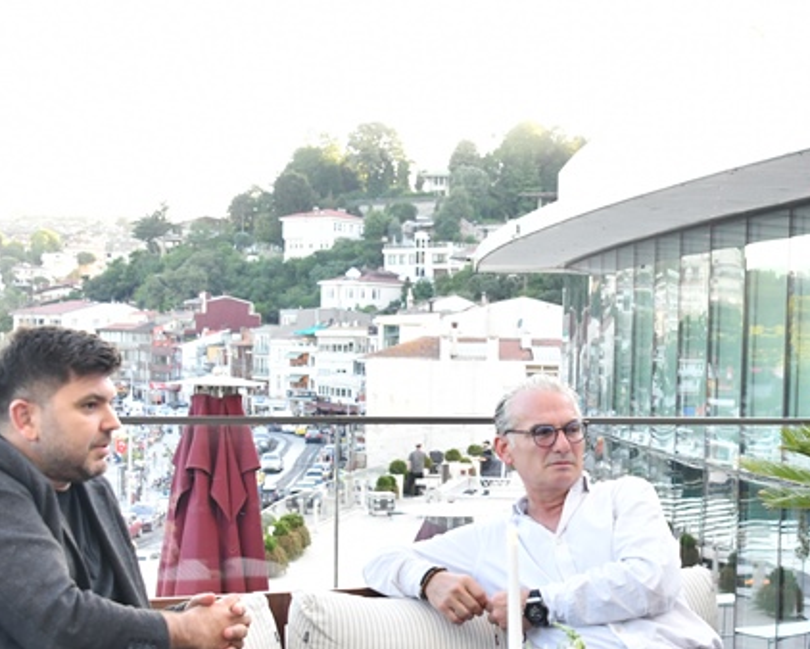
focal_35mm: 64
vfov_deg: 23.7
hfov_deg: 29.2
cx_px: 580
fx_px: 1535
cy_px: 458
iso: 1250
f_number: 5
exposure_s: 1/200
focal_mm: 36
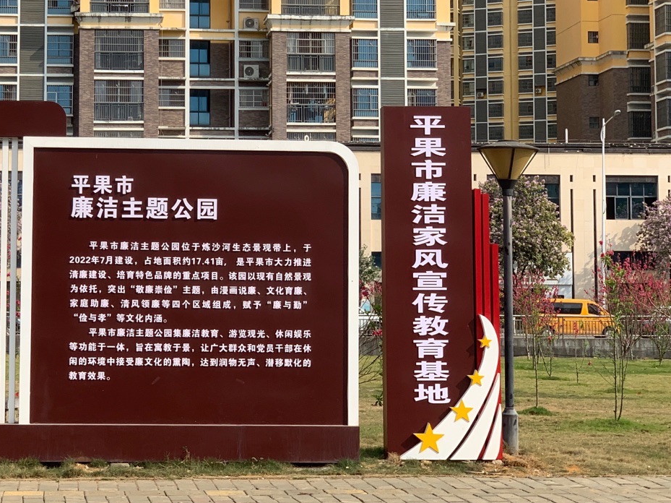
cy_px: 180
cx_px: 161
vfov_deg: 17.5
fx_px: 1628
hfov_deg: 23.0
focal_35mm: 84
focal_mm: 6
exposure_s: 1/1065
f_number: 2.4
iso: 16
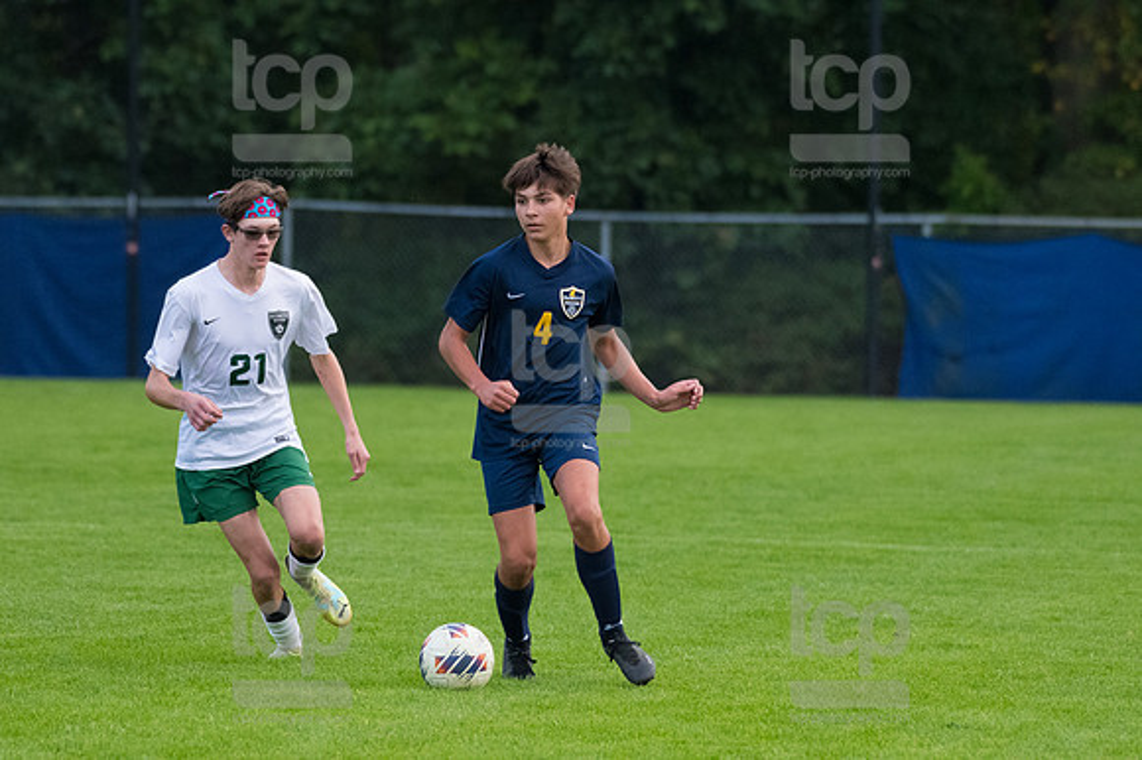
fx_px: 13315
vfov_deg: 3.3
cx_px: 571
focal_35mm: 420
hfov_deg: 4.9
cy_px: 380
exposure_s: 1/2000
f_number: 5.6
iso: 3200
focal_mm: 280
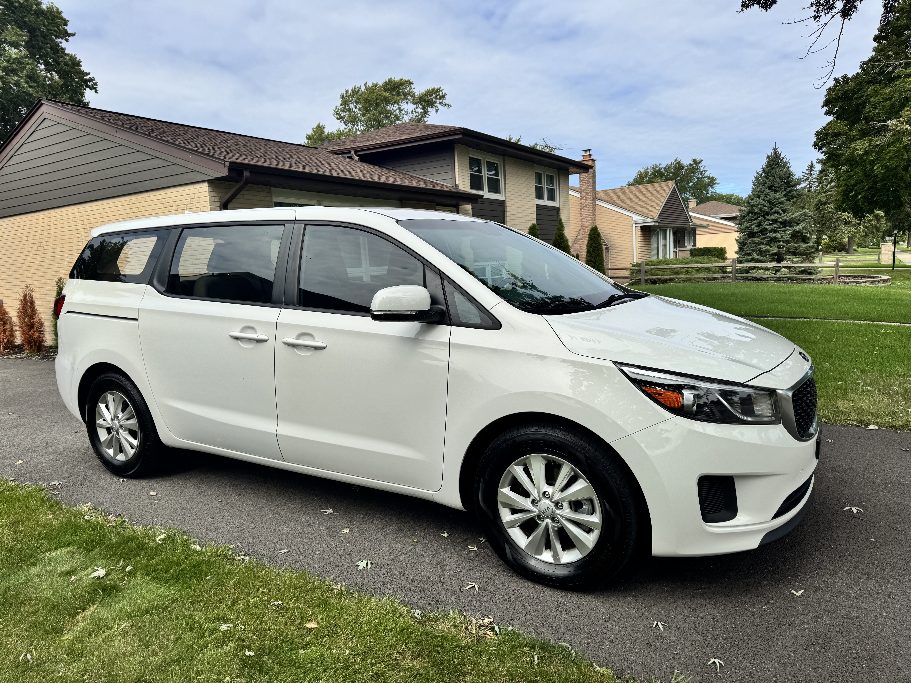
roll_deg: +3.5
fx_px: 632
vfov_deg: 56.8
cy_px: 342
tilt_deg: -7.6
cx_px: 456
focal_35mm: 24
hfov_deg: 71.6
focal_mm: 6.76
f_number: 1.78
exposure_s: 1/4950
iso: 80
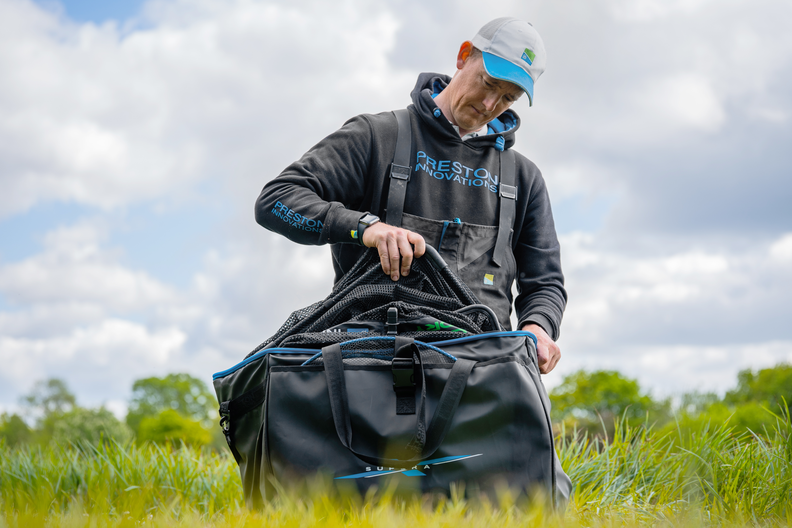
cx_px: 396
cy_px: 264
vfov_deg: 19.5
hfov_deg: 28.8
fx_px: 1540
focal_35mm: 70
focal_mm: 70
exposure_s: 1/500
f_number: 3.5
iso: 100
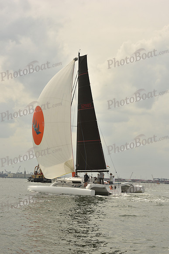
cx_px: 84
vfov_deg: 28.8
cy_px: 127
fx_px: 493
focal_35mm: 70
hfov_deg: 19.5
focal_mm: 70
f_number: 13
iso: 250
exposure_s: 1/640
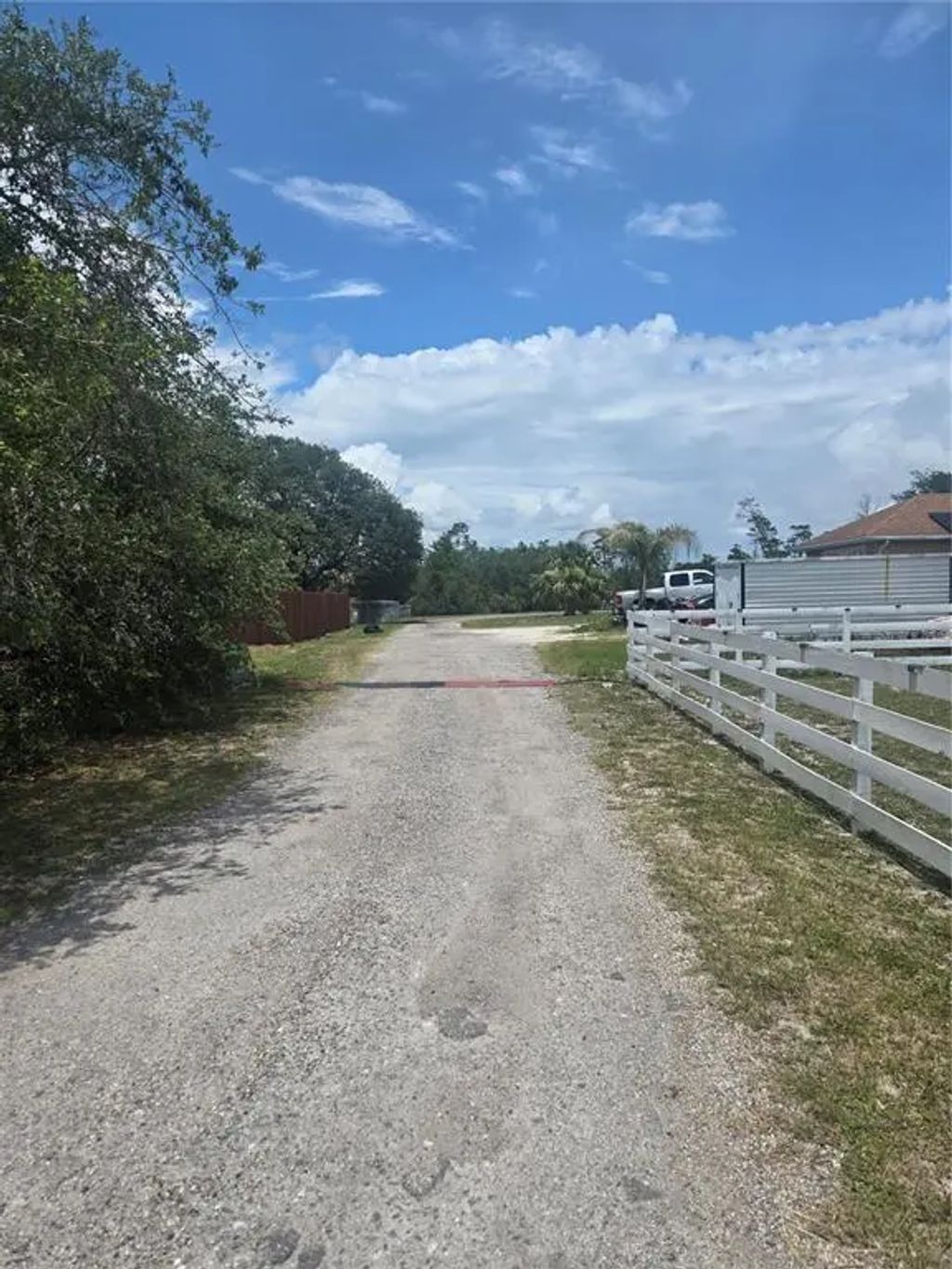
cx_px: 476
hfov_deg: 58.9
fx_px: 843
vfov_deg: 73.9
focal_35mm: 23
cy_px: 634
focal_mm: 5.4
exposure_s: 1/3177
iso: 25
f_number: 1.8
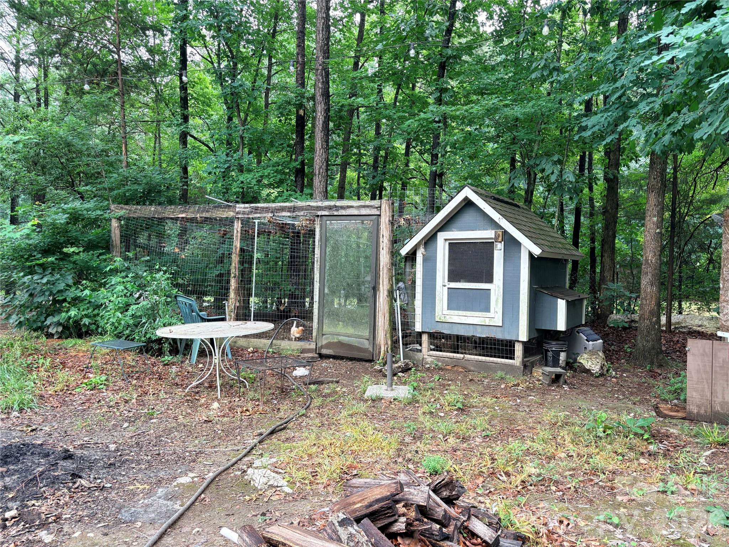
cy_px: 274
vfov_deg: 53.1
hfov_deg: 67.3
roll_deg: -3.4
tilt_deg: -2.7
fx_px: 548
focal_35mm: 26
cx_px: 364
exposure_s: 1/122
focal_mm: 5.96
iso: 100
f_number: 1.6
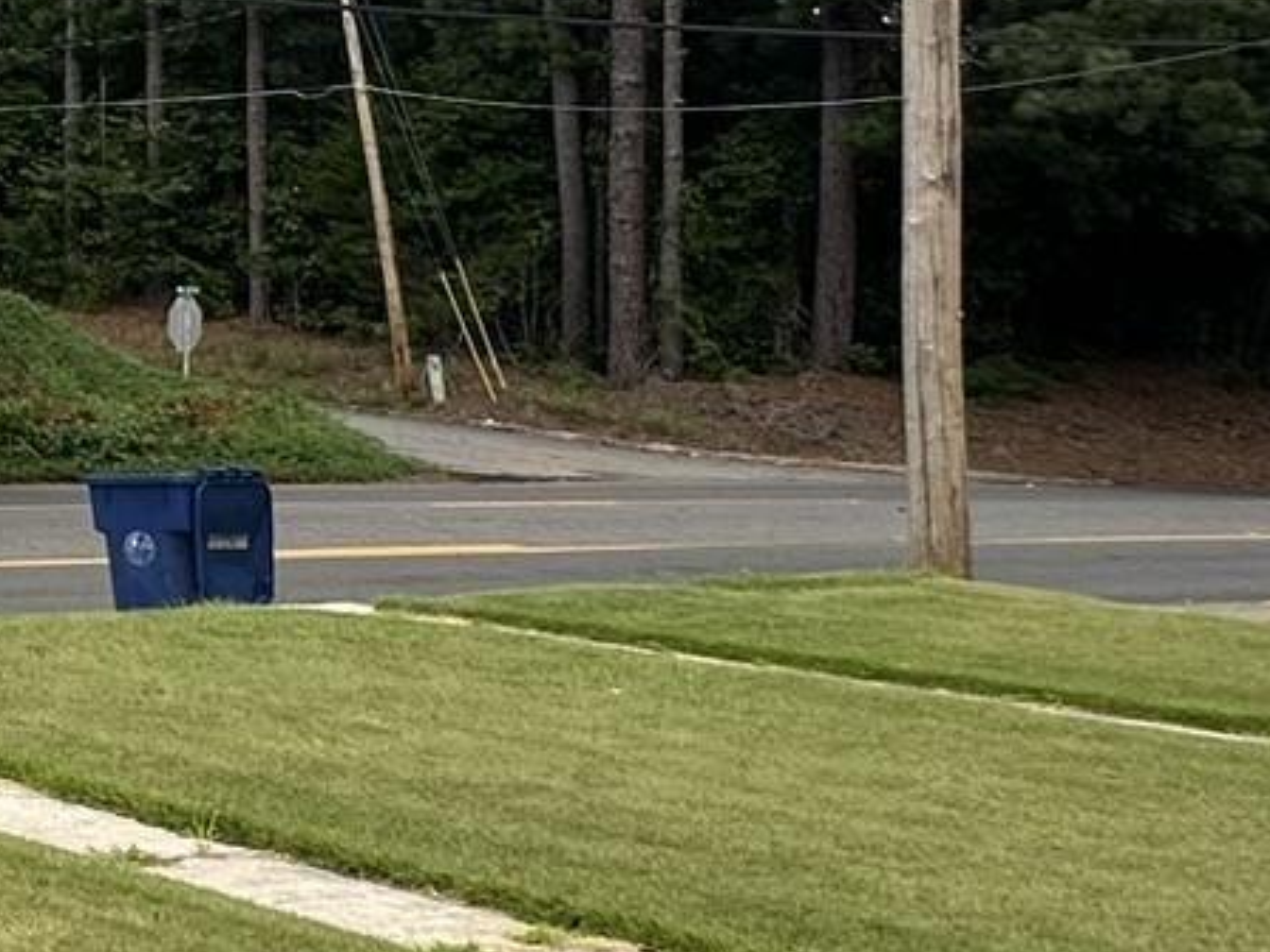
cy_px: 96
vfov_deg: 22.4
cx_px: -1108
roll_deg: -1.2
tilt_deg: +4.2
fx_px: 2348
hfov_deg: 20.1
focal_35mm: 64
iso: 50
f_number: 2.2
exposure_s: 1/1261
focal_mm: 2.22
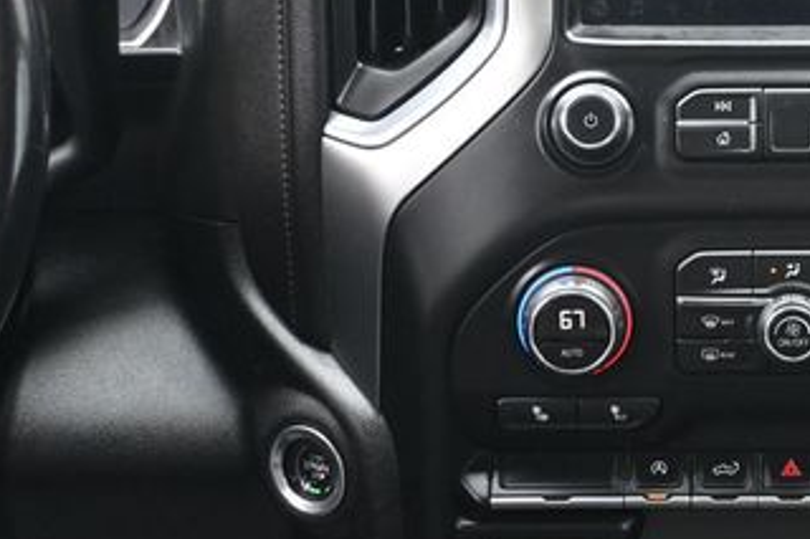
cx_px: 785
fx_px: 2226
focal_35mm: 99
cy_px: 185
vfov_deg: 13.8
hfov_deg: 20.1
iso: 1400
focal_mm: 33
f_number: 5
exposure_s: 1/125
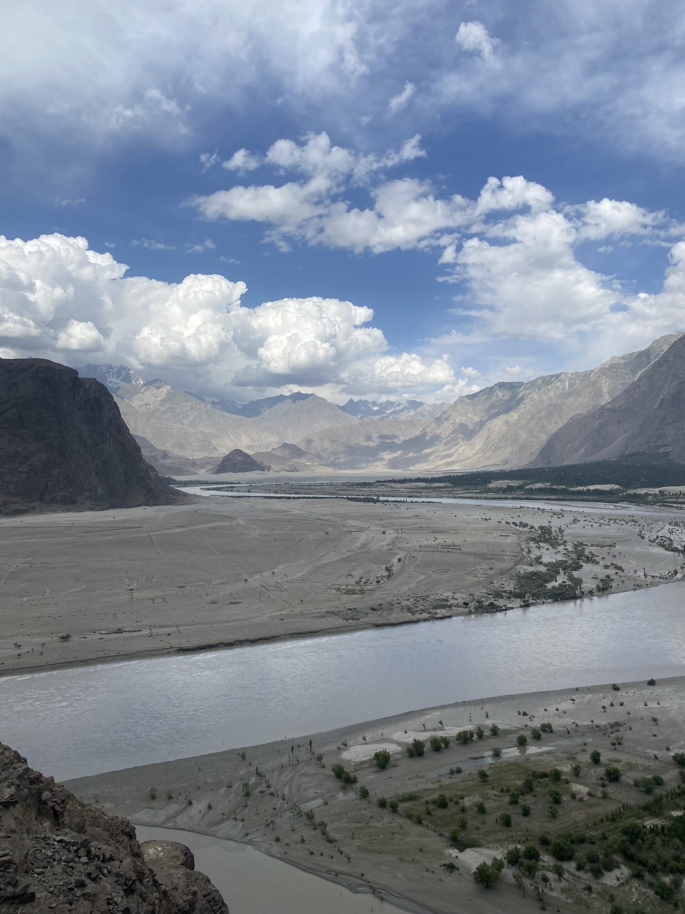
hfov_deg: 53.1
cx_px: 342
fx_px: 686
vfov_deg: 67.3
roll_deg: +0.4
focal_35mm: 26
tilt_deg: -0.1
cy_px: 457
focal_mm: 4.25
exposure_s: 1/3846
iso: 32
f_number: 1.8
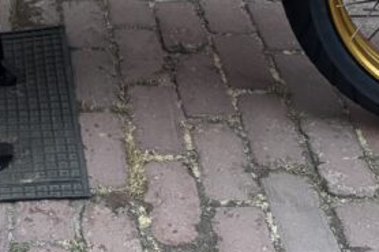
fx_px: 1021
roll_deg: -0.3
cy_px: -277
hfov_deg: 20.5
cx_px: 19
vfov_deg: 12.2
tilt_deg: -14.8
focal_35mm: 97
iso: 800
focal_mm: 6.76
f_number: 1.78
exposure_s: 1/60
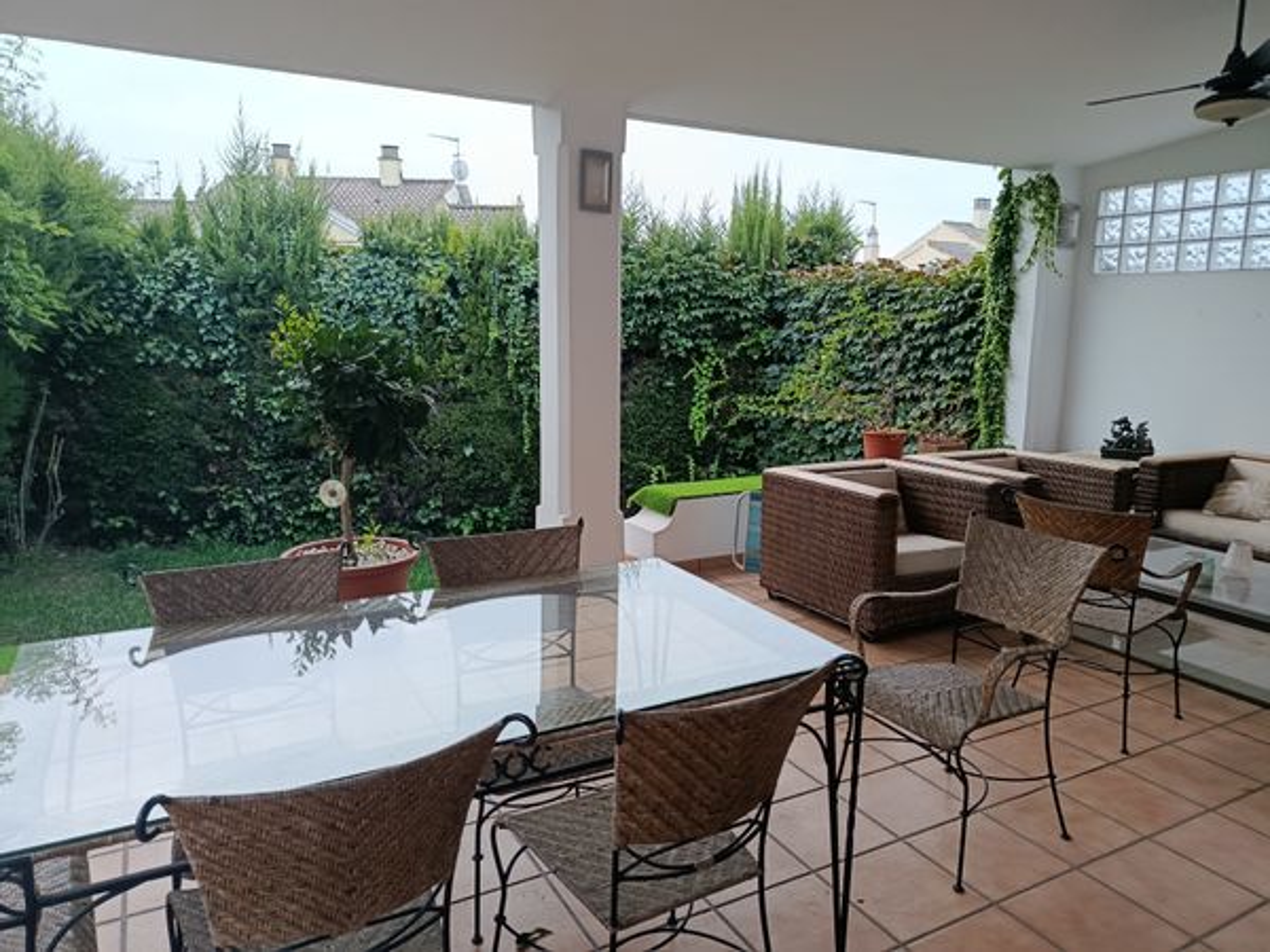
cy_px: 476
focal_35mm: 24
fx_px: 881
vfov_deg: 56.8
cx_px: 635
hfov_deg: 71.6
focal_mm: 5.24
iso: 282
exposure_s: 1/100
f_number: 1.7
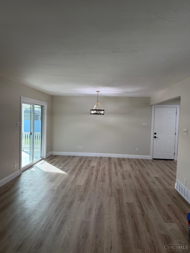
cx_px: 95
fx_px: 176
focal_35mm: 24
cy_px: 126
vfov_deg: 71.6
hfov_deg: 56.8
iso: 80
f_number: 1.78
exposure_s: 1/172
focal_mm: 6.76
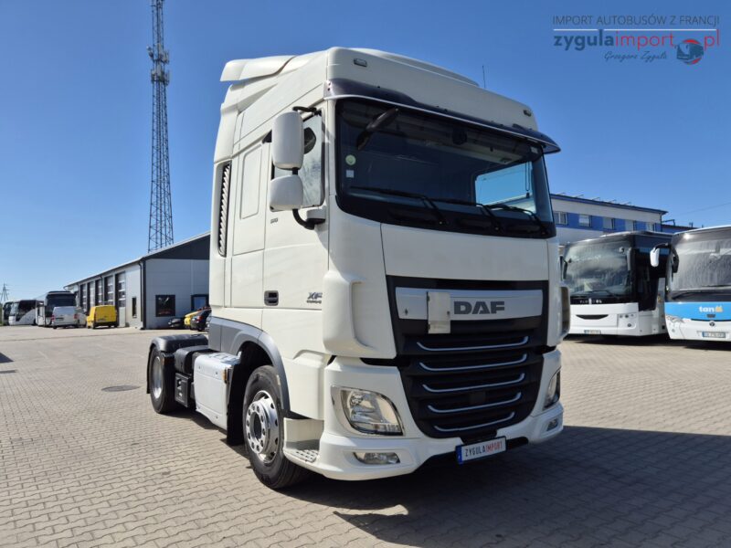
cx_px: 366
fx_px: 486
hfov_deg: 73.9
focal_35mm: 23
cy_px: 274
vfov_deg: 58.9
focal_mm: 5.4
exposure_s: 1/2500
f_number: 1.8
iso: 25
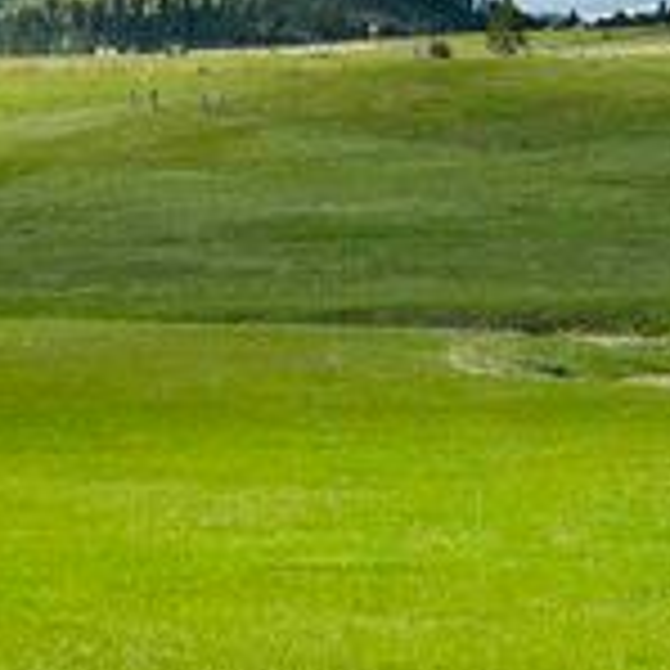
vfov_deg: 12.3
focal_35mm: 142
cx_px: 746
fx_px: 3110
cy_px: 434
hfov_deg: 12.1
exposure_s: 1/4566
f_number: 1.78
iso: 80
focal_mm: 6.86
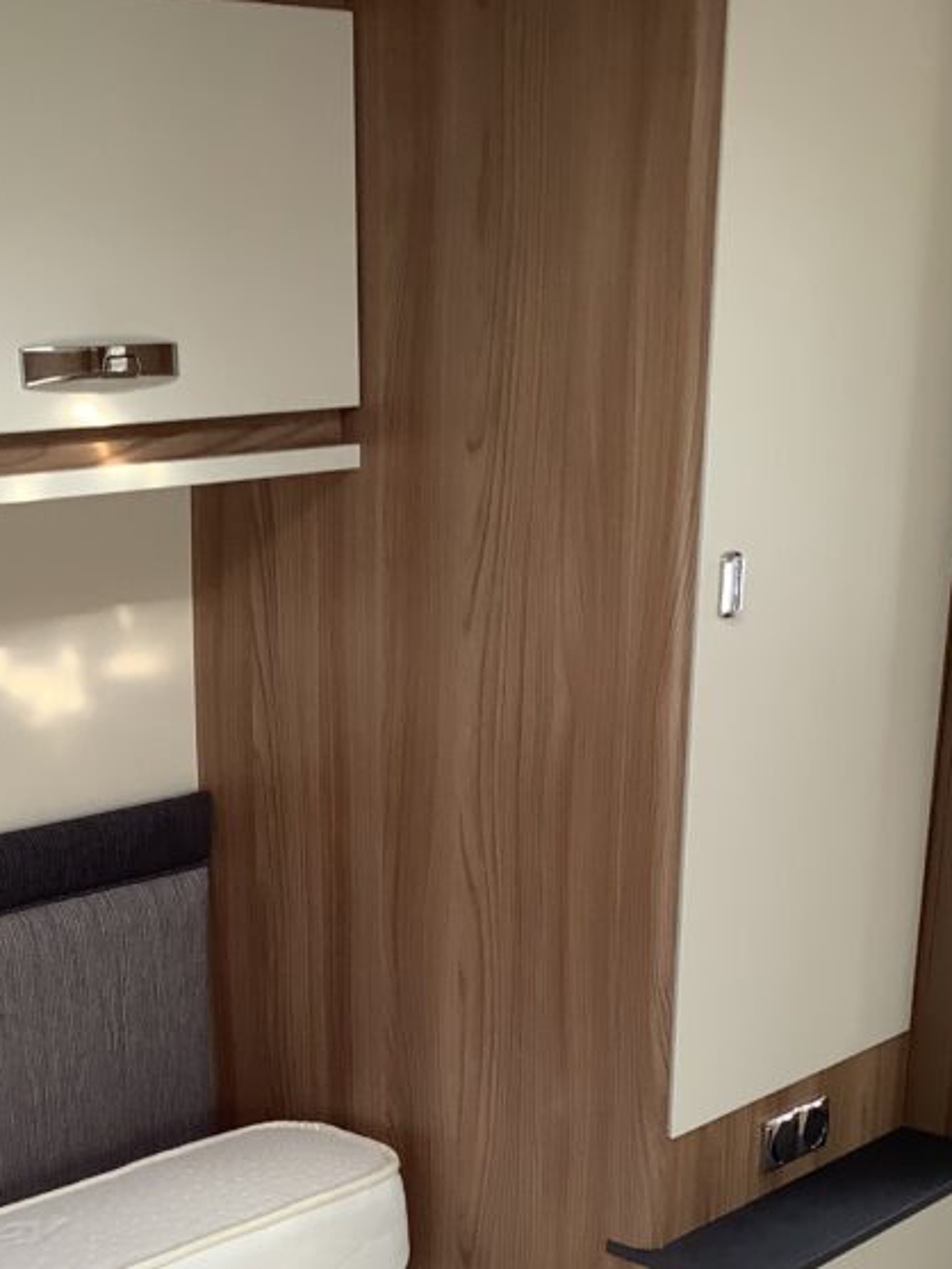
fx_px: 2089
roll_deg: +0.1
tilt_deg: -21.2
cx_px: 244
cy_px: 1087
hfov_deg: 25.4
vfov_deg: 32.5
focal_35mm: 57
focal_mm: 3.3
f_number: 2.4
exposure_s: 1/60
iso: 50
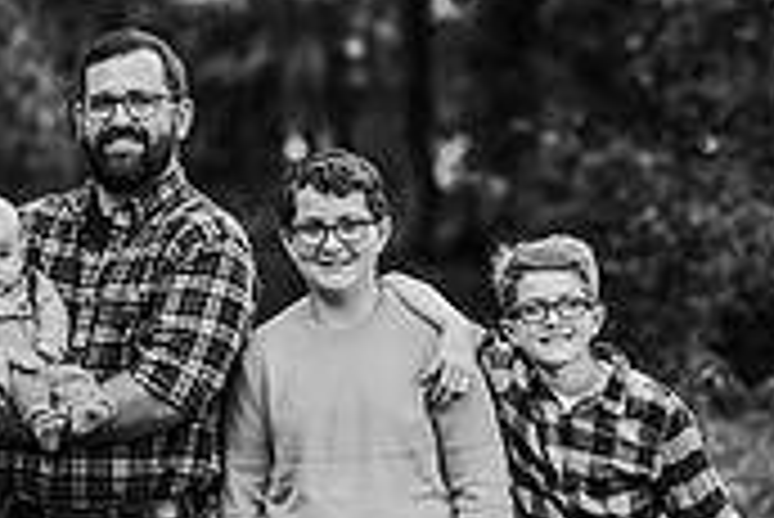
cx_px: 292
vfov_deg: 6.2
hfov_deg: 9.3
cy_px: 333
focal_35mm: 222
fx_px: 4777
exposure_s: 1/200
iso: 125
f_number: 2.2
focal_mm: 85
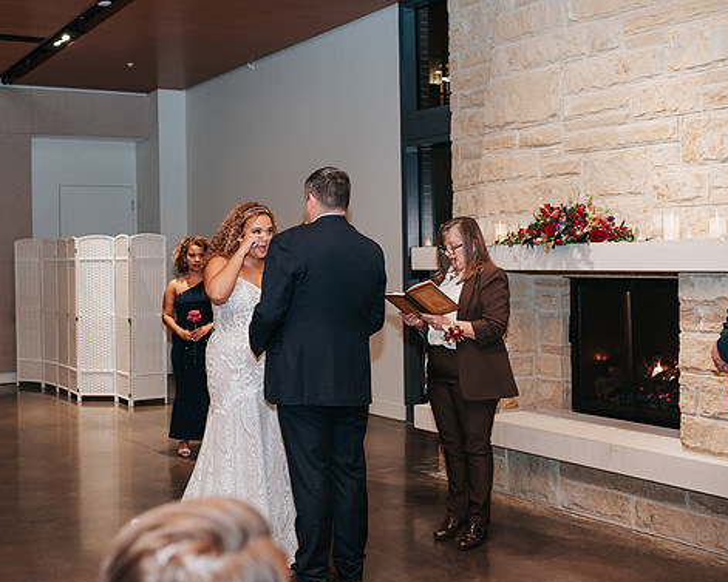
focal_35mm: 46
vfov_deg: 32.7
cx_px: 238
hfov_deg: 39.8
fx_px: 991
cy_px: 256
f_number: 2.8
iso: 1000
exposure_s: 1/200
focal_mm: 35
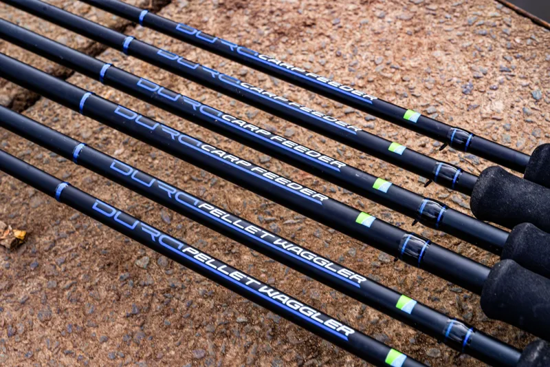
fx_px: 1069
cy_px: 184
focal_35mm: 70
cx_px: 275
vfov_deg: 19.4
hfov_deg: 28.8
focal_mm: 70
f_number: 11
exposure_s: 1/200
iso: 320
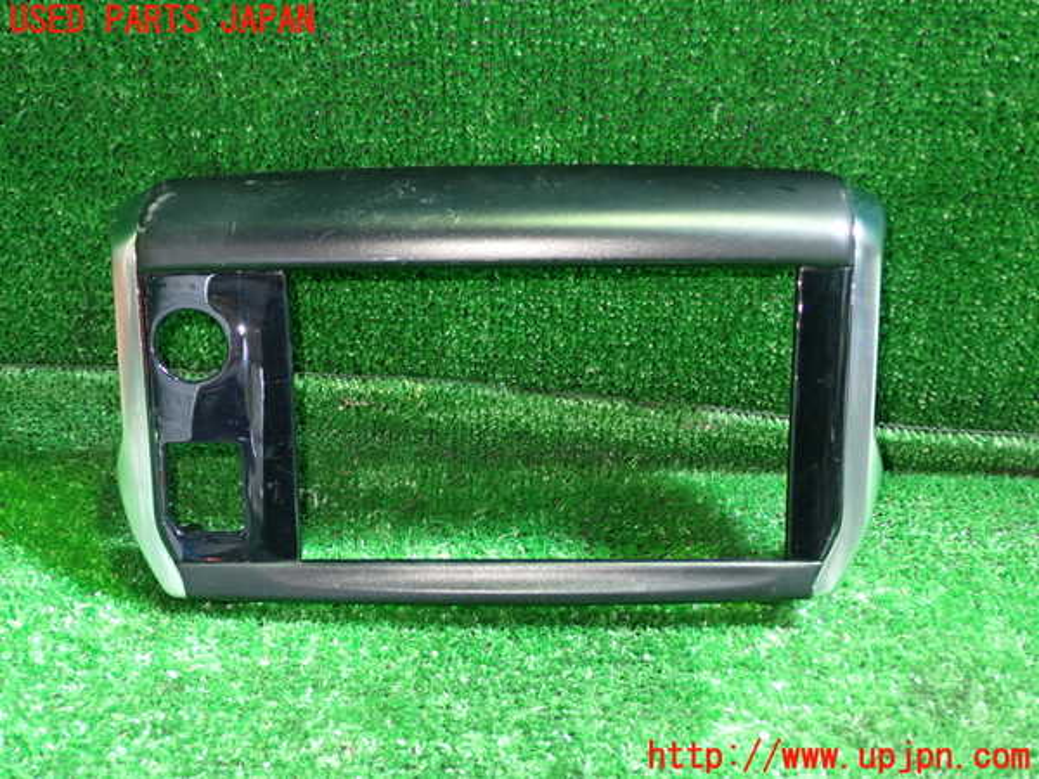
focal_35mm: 38
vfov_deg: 37.7
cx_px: 520
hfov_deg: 49.0
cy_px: 390
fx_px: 1141
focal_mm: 6.83
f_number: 2.7
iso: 800
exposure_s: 1/20
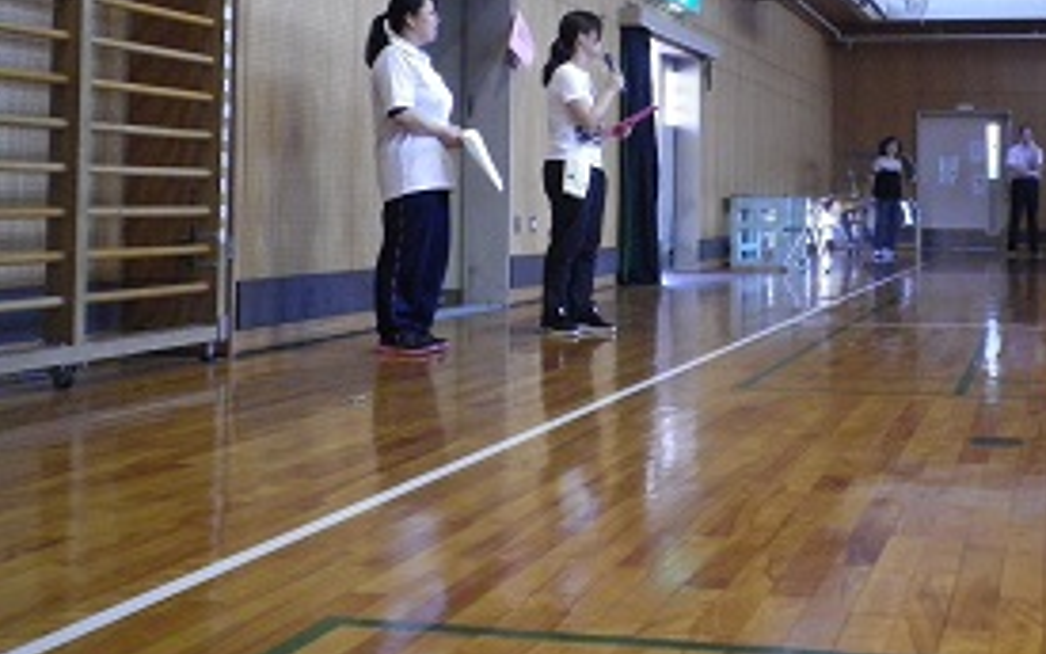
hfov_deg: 36.8
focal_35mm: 54
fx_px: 1540
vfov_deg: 23.6
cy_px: 129
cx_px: 757
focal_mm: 6.36
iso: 500
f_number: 3.9
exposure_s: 1/50
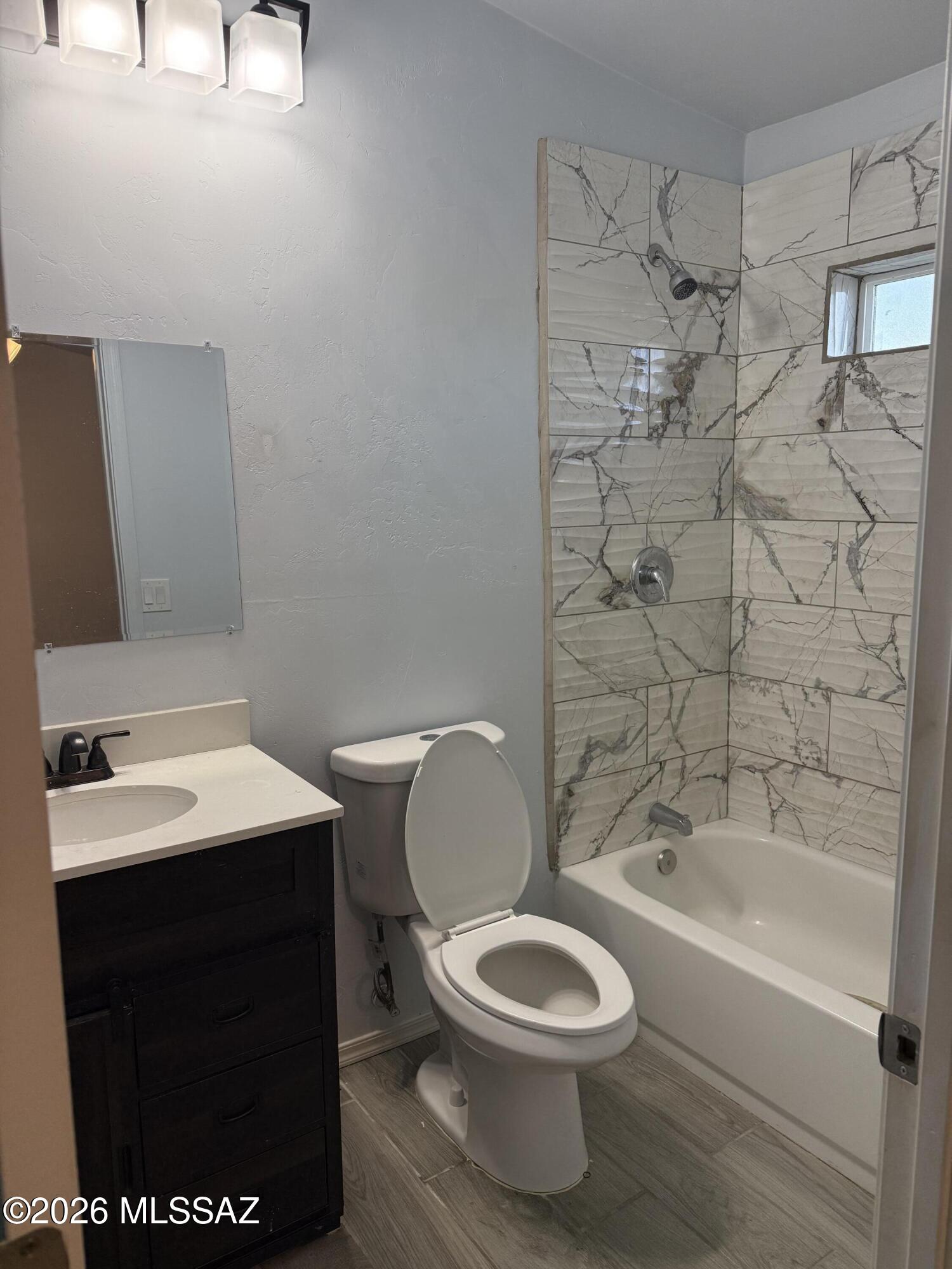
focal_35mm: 24
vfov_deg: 71.6
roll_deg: +1.4
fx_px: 880
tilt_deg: -8.0
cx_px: 476
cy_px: 634
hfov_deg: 56.8
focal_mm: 6.76
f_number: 1.78
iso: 200
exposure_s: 1/200
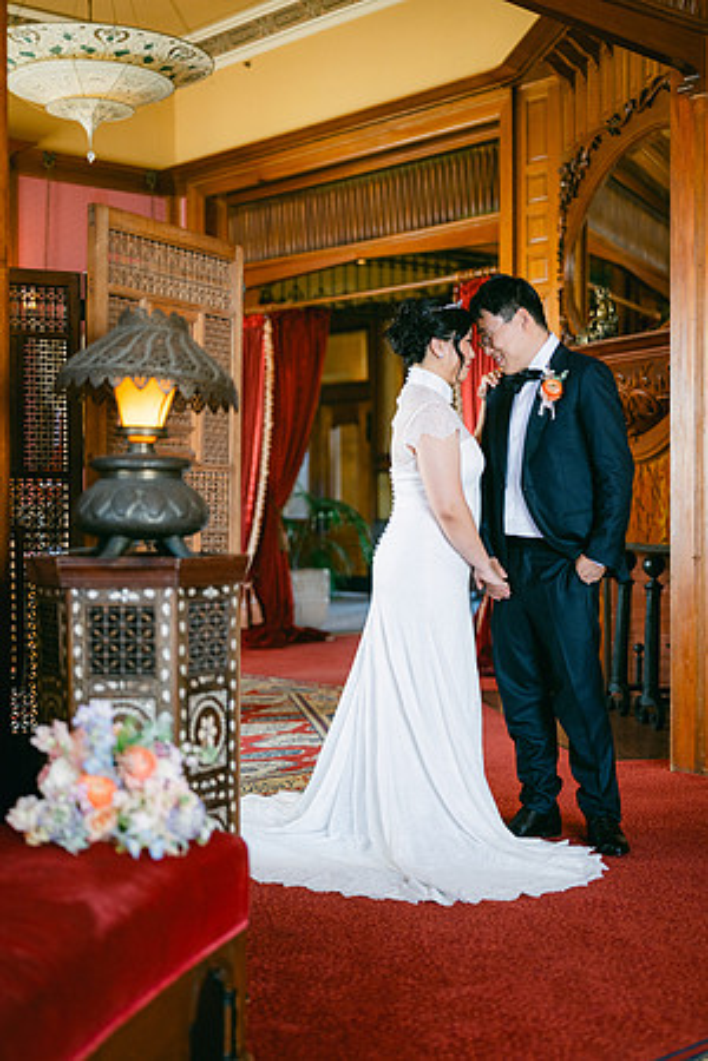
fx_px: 1475
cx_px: 354
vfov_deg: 39.6
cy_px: 530
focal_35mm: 50
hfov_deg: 27.0
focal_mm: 50
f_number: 1.8
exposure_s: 1/125
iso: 400
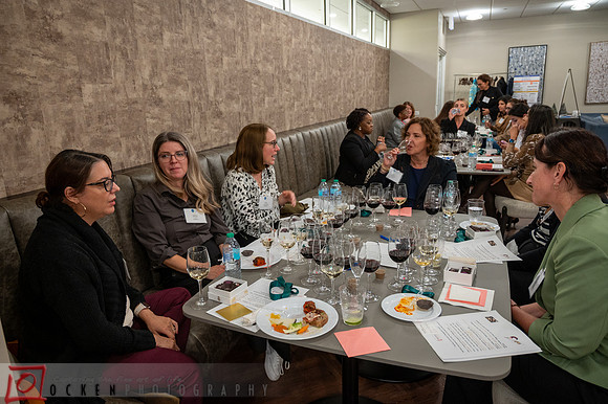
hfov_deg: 70.2
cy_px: 203
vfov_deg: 50.1
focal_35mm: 26
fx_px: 432
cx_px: 292
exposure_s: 1/80
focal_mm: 24
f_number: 4
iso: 2000
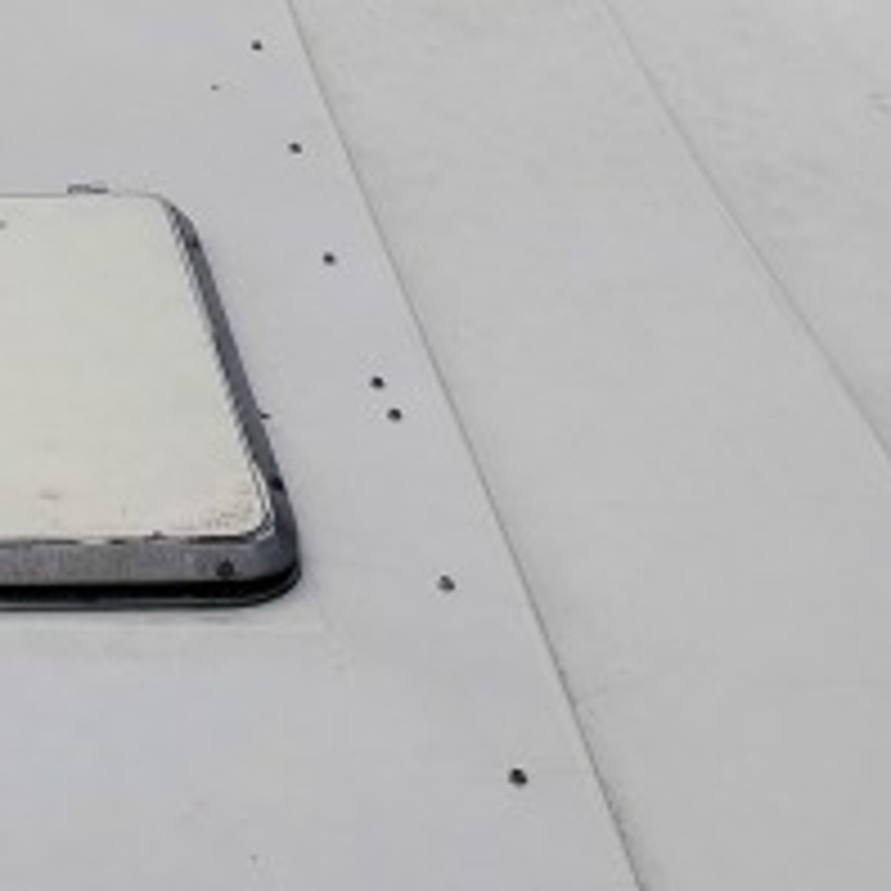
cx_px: -220
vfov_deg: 18.2
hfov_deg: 17.7
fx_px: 2708
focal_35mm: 93
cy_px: 9
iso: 50
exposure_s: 1/3623
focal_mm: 4.3
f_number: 2.4
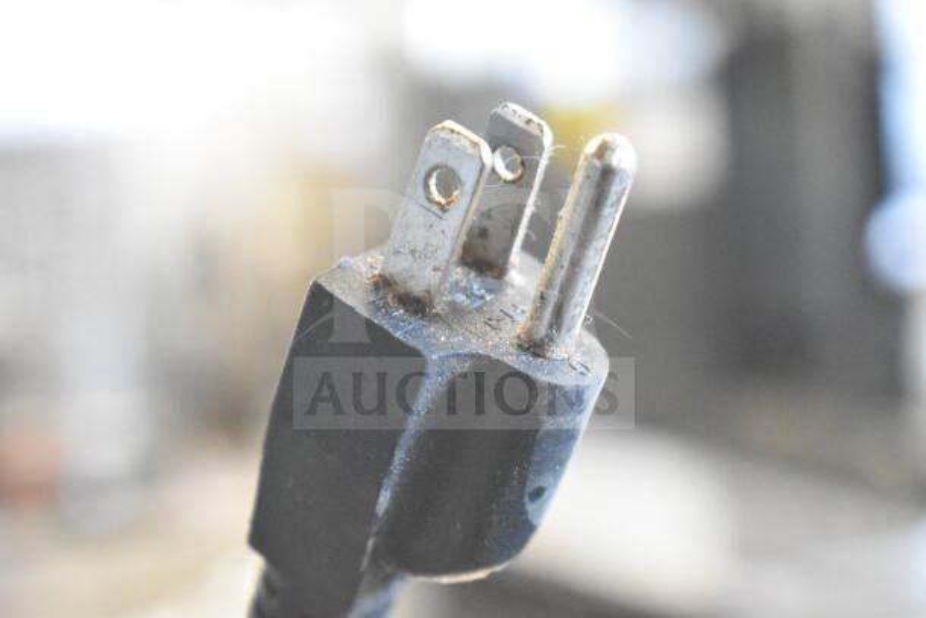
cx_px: 463
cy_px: 309
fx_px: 2122
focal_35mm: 82
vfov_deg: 16.6
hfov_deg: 24.6
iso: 12800
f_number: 5.6
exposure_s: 1/100
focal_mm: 55
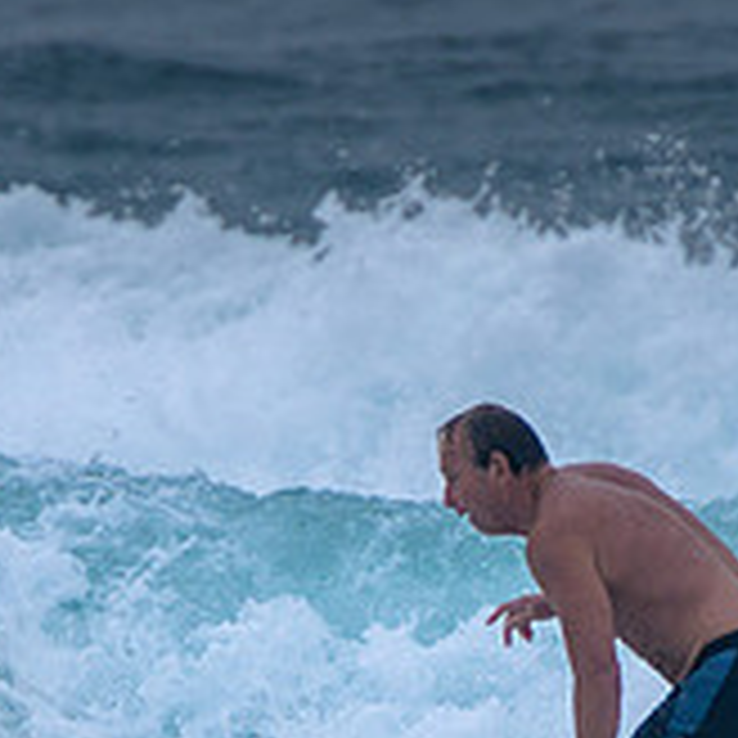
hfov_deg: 1.1
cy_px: 910
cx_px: 394
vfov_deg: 1.1
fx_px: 39775
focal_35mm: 1649
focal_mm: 400
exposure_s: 1/2000
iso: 250
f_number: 5.6
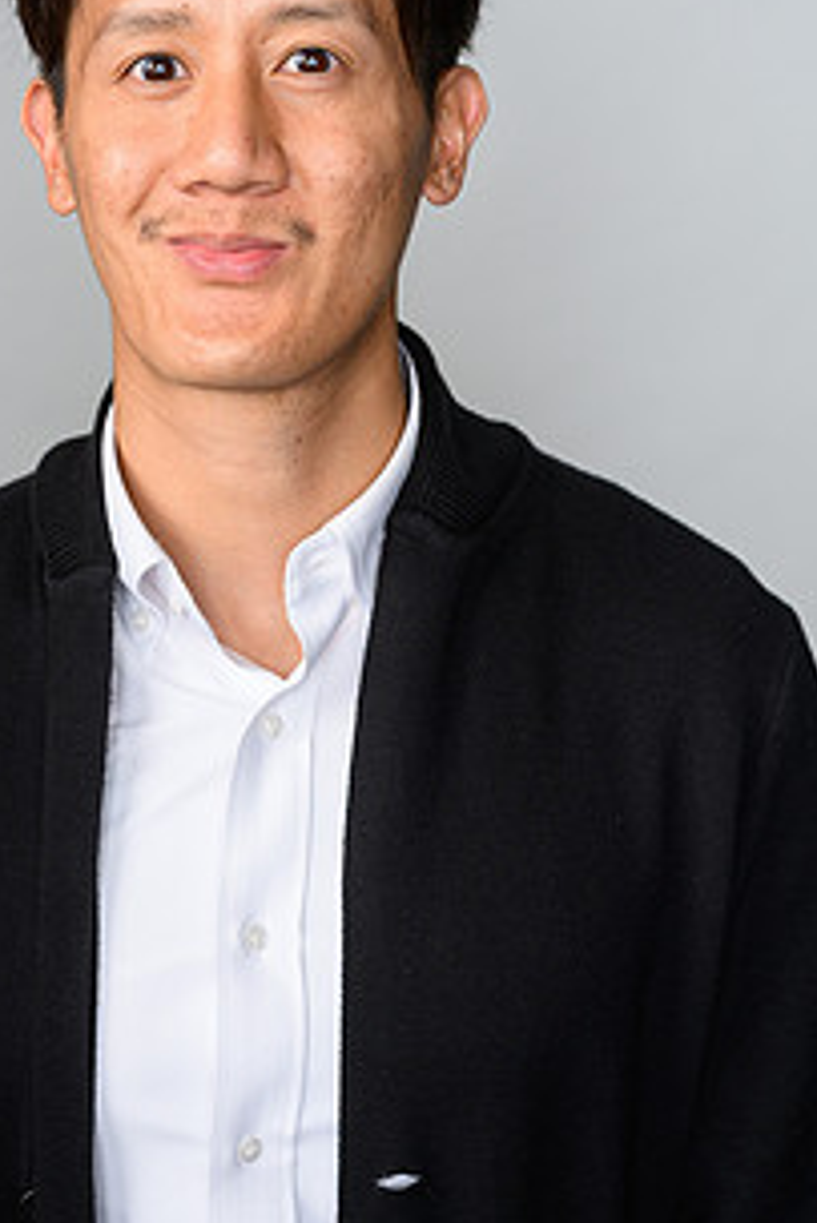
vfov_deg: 27.0
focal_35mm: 74
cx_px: 229
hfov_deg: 18.4
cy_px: 334
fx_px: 2516
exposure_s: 1/200
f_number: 5.6
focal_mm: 50
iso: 200
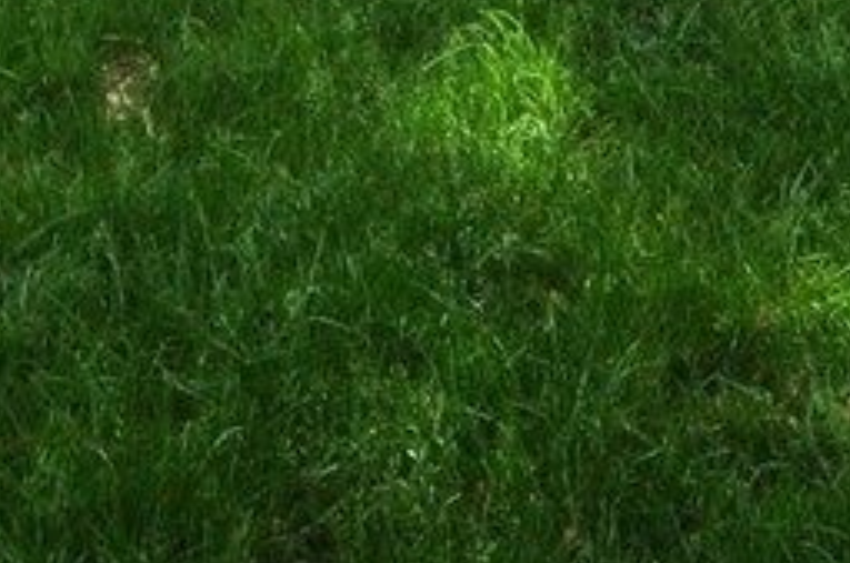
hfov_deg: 16.9
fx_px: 2710
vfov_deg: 10.9
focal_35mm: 115
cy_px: -536
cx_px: -213
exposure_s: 1/500
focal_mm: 12
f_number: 8
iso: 400
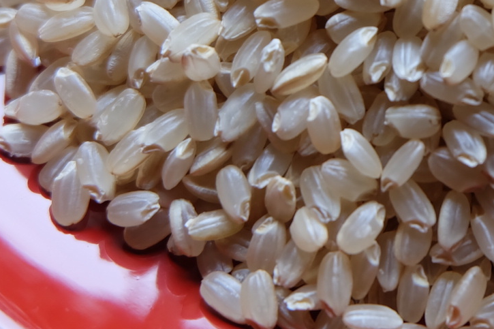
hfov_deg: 19.5
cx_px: 602
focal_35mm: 98
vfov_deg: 13.8
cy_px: 10
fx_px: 1344
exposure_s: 1/50
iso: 400
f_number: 4.5
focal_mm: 26.9
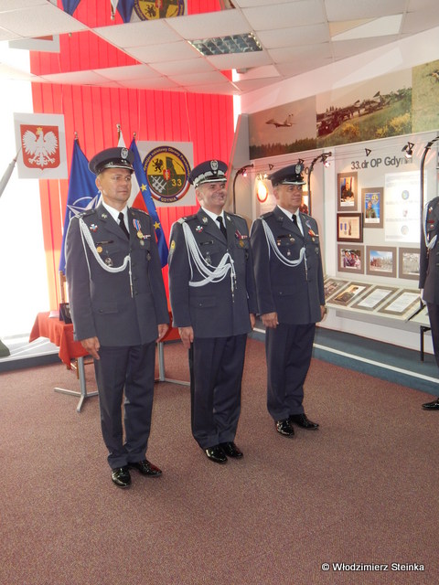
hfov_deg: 41.8
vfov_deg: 54.0
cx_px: 220
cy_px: 292
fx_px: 575
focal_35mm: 34
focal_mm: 6.1
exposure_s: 1/30
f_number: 3.3
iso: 250
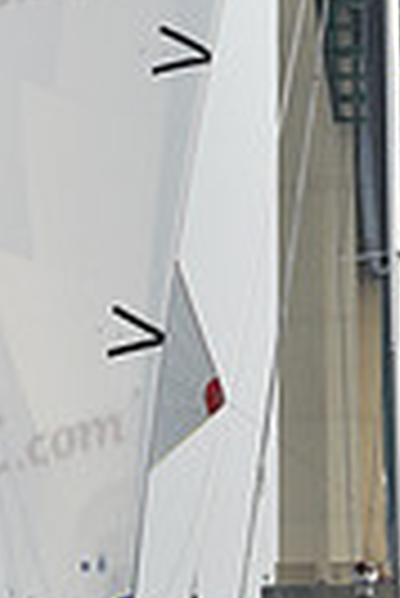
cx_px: 357
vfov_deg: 6.7
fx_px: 5070
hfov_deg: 4.5
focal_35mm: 305
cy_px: 198
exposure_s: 1/1250
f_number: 6.3
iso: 250
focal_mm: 70
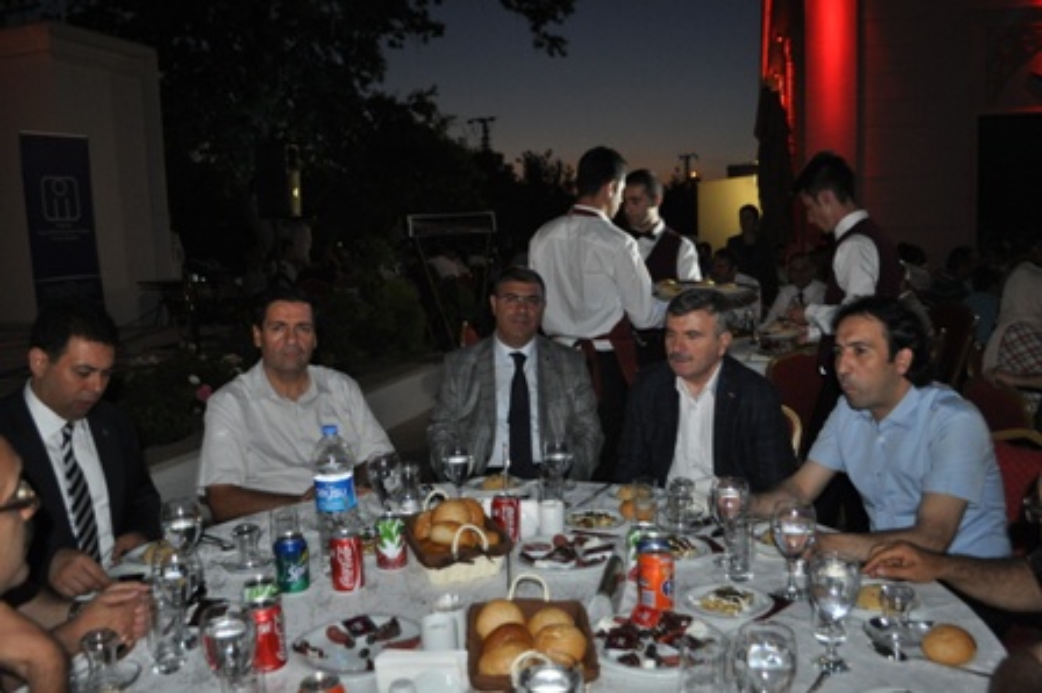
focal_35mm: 30
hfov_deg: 62.0
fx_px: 868
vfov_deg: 43.5
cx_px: 521
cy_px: 346
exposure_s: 1/60
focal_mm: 20
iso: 800
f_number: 3.8
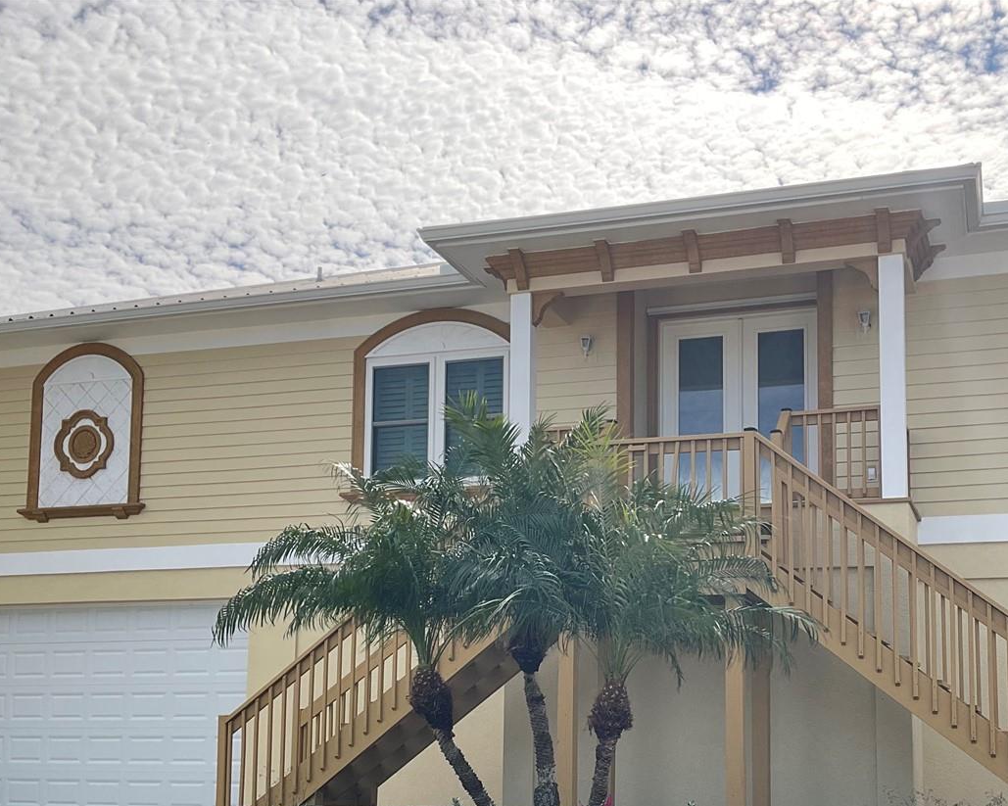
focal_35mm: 44
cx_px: 604
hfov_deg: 41.8
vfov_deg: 33.6
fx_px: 1313
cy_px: 586
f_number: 1.8
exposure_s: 1/1786
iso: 25
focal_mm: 3
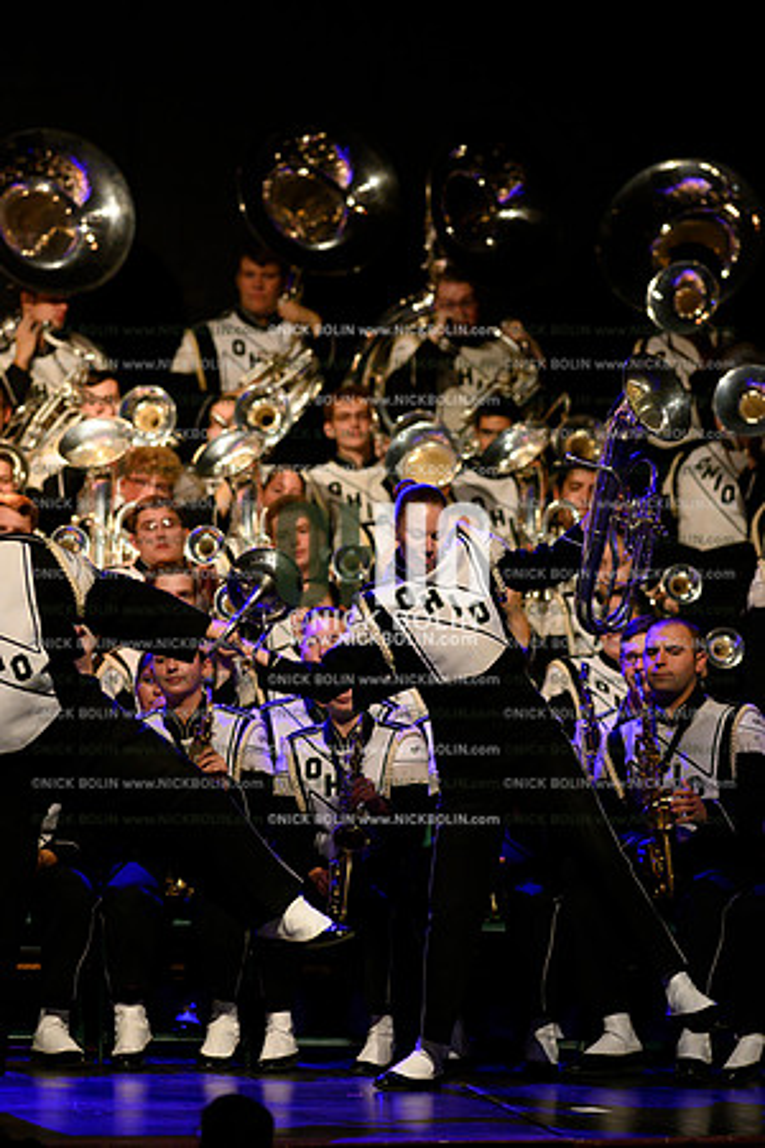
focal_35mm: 300
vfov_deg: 6.9
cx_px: 382
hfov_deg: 4.6
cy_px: 574
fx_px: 9562
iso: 6400
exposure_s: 1/500
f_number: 4
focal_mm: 300
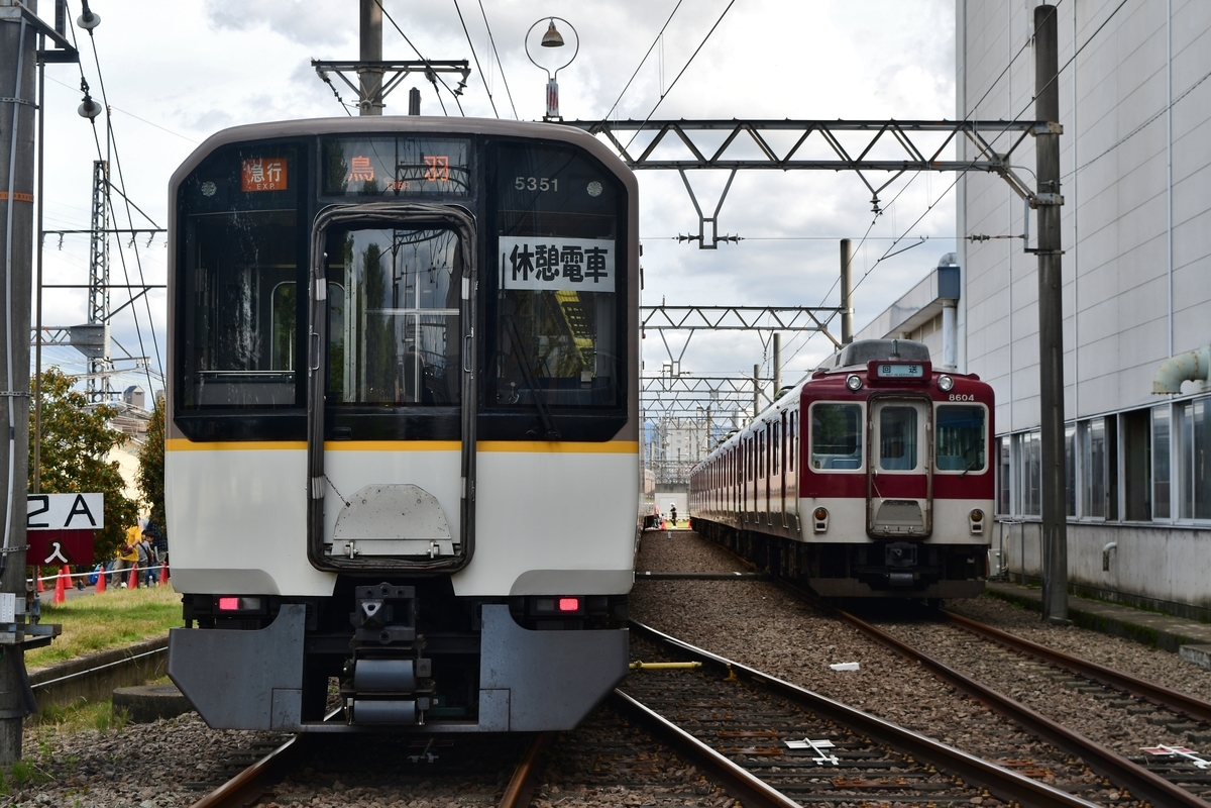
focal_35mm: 69
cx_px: 606
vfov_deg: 19.7
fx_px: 2321
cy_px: 404
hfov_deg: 29.2
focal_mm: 46
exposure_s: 1/80
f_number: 10
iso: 100
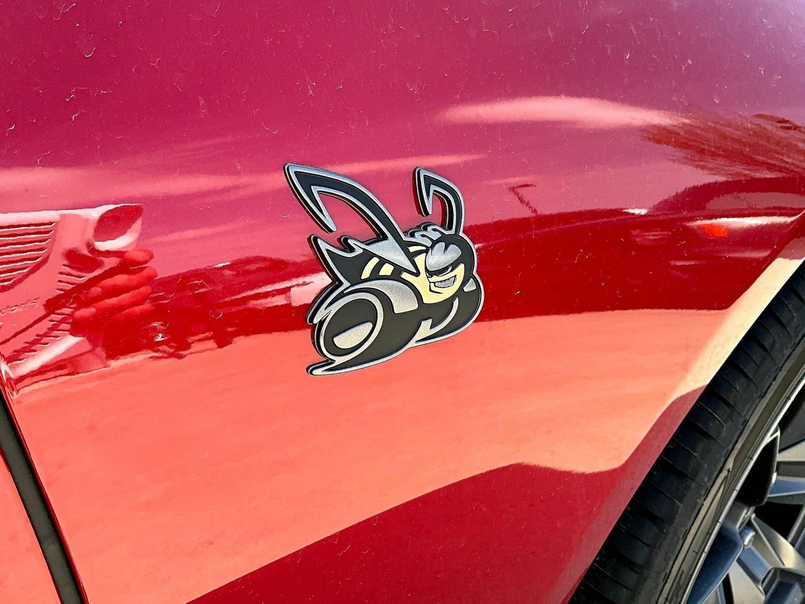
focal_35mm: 31
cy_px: 288
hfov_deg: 58.3
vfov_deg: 45.4
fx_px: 721
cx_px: 408
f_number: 1.8
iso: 20
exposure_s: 1/232
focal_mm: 3
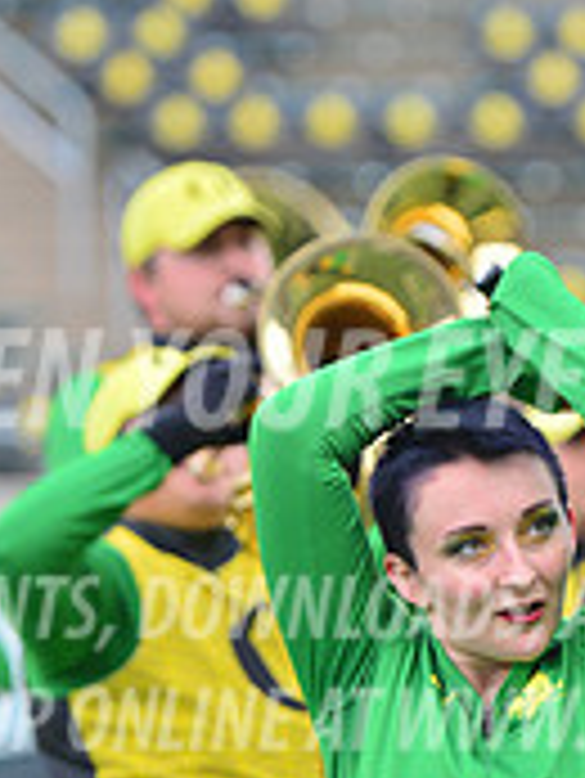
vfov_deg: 2.9
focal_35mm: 673
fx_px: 15146
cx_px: 448
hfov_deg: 2.2
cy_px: 711
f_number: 5.6
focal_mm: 270
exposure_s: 1/500
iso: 640
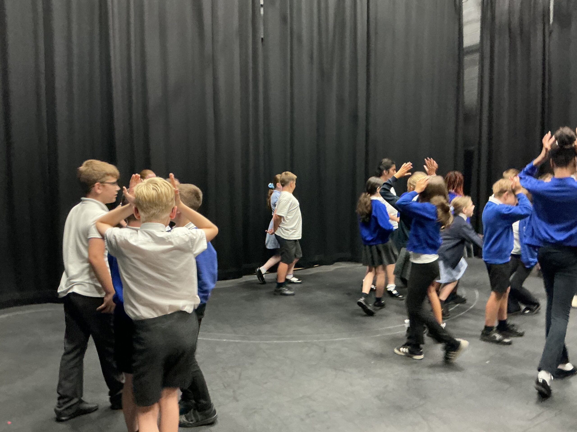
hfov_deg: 61.7
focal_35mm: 29
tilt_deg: -1.3
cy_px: 216
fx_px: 483
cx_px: 288
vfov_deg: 48.2
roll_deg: +0.2
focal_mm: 3
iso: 400
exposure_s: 1/30
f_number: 1.8
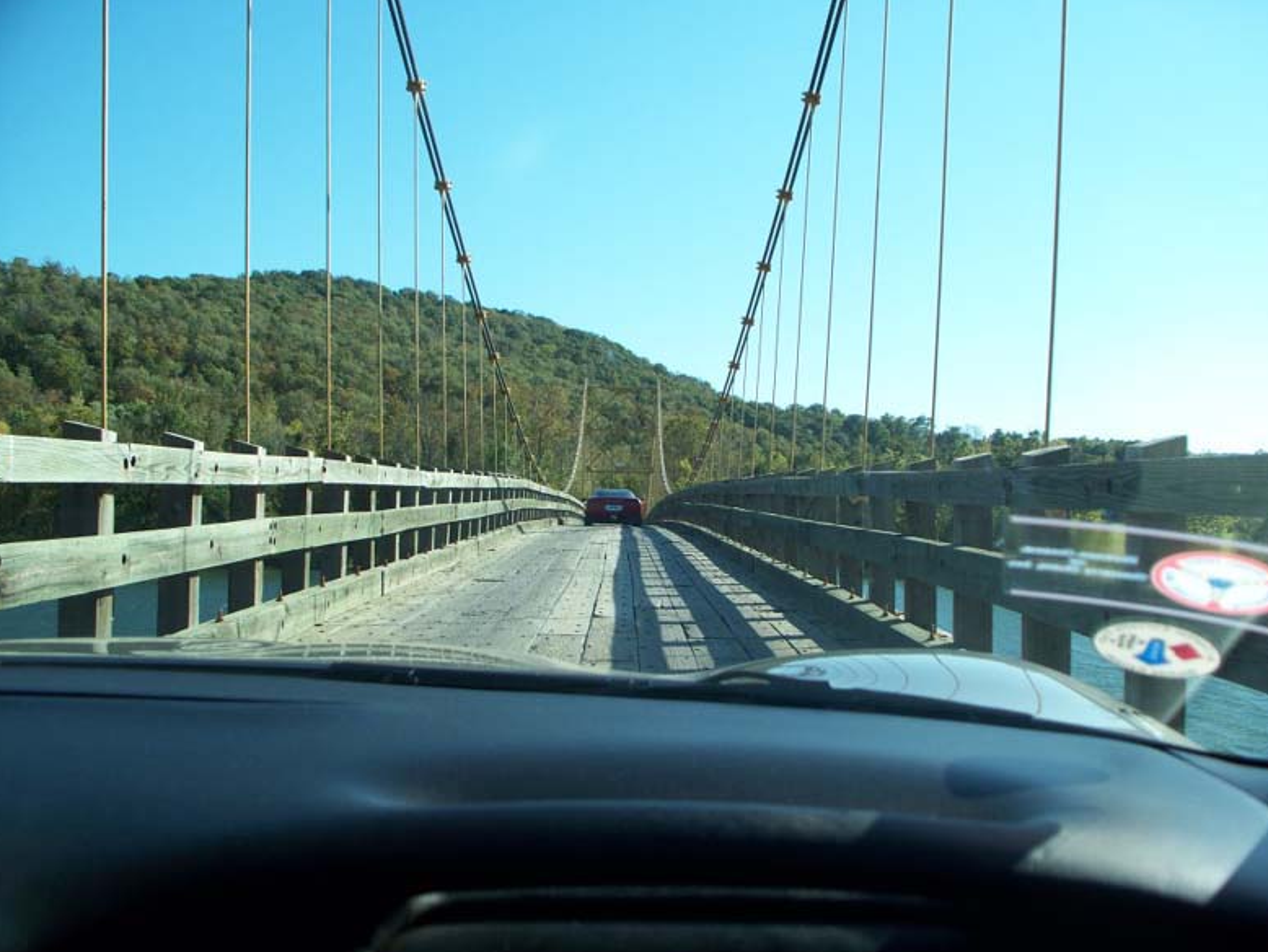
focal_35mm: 37
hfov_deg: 50.1
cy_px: 474
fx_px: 1356
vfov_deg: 38.7
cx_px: 641
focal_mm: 7.54
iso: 64
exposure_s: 1/400
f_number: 2.8
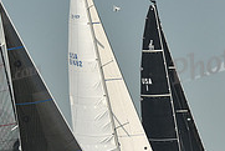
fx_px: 3109
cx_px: 107
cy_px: 134
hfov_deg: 4.1
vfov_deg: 2.8
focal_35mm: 497
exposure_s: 1/1000
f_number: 6.3
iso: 320
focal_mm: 155
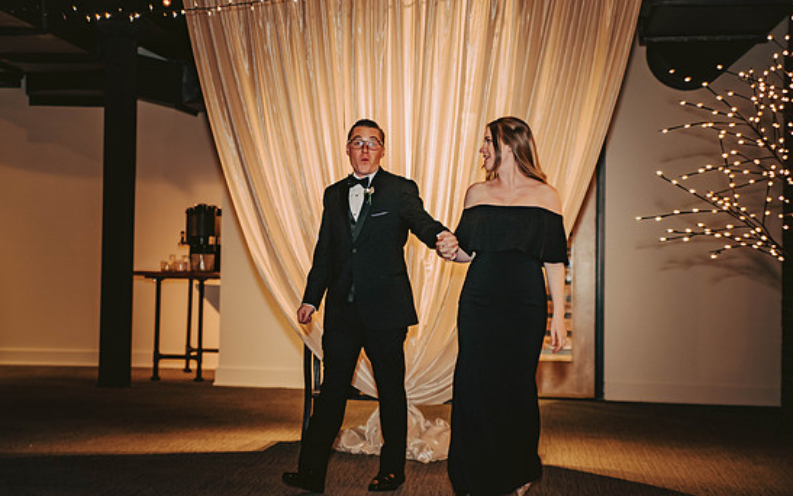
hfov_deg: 25.5
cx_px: 374
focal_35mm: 81
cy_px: 220
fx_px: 1751
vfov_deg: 16.1
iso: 1250
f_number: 3.2
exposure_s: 1/100
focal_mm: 75
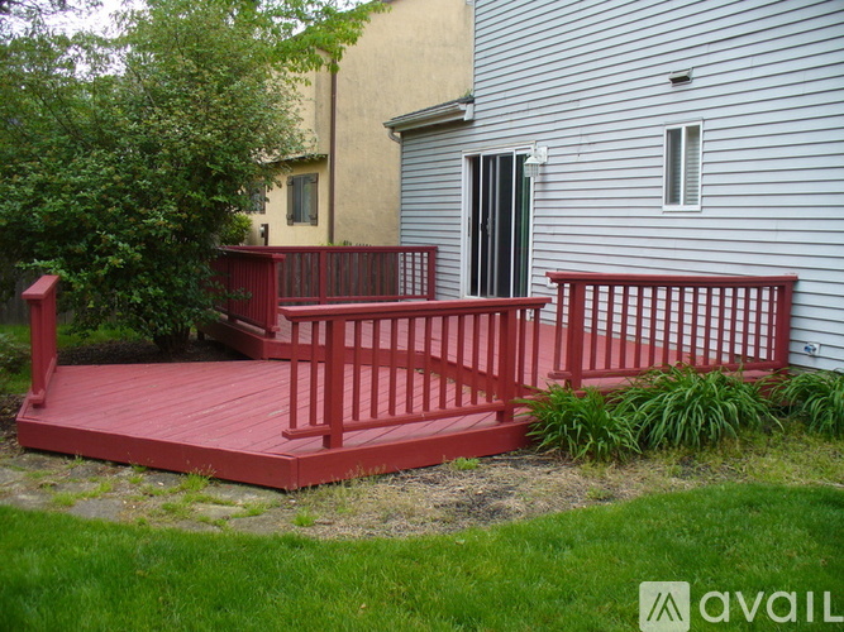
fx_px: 902
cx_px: 422
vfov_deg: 38.7
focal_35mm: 37
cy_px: 316
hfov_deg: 50.1
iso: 80
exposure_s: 1/250
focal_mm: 6.1
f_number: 2.8
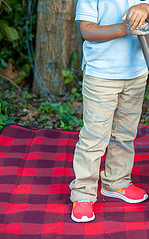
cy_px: 31
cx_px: 136
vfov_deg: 21.3
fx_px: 625
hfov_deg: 13.5
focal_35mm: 96
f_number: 2.8
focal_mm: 50
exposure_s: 1/125
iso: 200
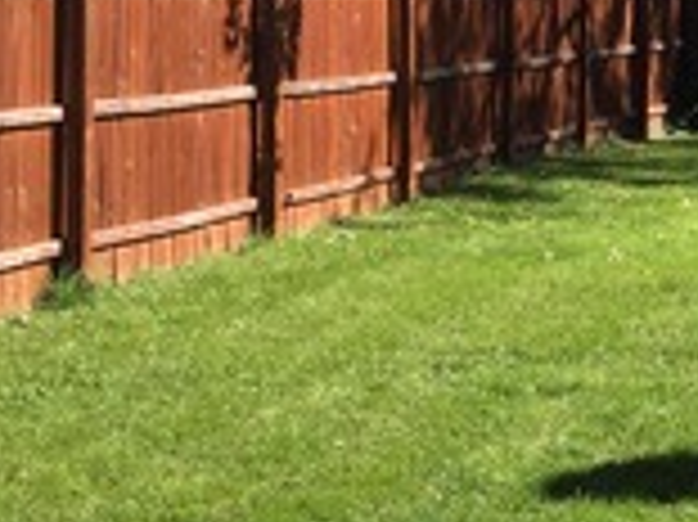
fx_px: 2418
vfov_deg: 12.2
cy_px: -22
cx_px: 1112
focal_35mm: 120
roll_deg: -1.1
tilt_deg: +0.3
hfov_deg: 15.0
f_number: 2.2
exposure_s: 1/942
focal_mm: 4.15
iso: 32
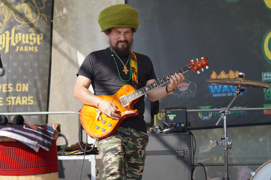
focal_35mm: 105
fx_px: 790
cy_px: 90
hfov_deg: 19.5
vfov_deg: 13.0
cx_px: 136
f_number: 4.5
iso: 100
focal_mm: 105
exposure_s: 1/320
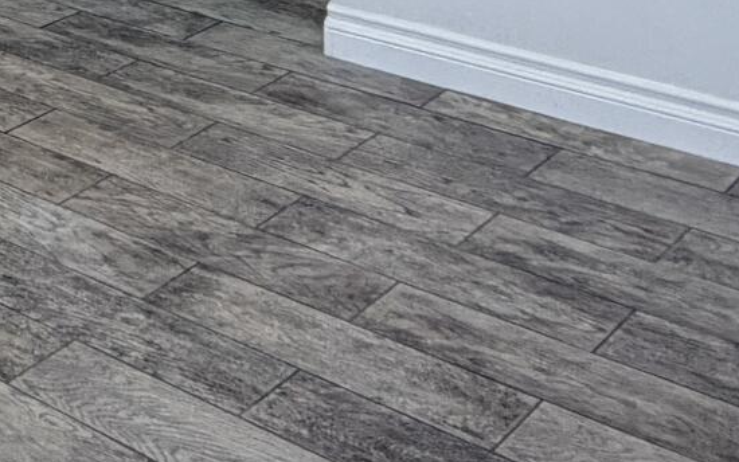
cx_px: 15
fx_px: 1632
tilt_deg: -6.9
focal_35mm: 81
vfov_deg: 14.4
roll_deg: +2.3
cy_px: -341
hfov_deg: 24.5
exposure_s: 1/120
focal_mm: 2.22
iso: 250
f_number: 2.2
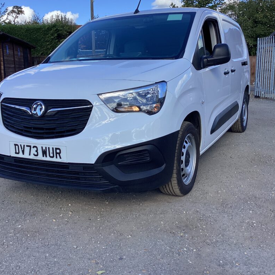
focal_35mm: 37
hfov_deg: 44.9
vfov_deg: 44.9
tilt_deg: -9.1
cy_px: 125
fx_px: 333
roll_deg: +0.3
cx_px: 138
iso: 25
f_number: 2.4
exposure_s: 1/769
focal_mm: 3.3
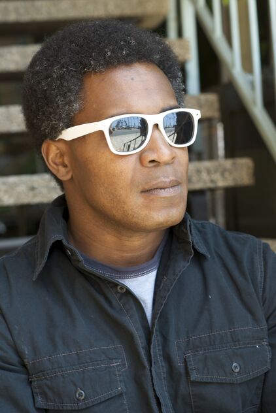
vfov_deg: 23.9
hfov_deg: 16.1
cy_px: 206
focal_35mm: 85
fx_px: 976
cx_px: 138
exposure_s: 1/40
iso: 100
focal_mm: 85
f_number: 5.6
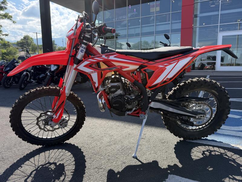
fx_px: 168
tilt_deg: -7.7
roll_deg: +0.2
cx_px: 121
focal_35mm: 24
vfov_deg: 56.8
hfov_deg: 71.6
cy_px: 91
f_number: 1.78
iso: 100
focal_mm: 6.76
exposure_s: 1/2169
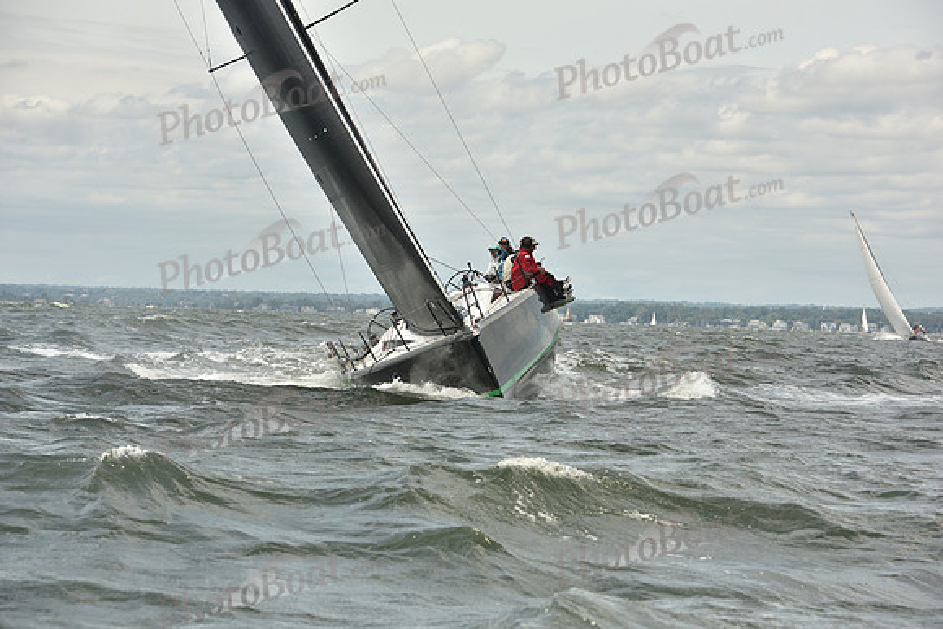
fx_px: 3799
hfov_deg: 14.2
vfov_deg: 9.5
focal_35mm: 145
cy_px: 314
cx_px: 472
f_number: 9
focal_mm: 145
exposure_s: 1/800
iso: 250
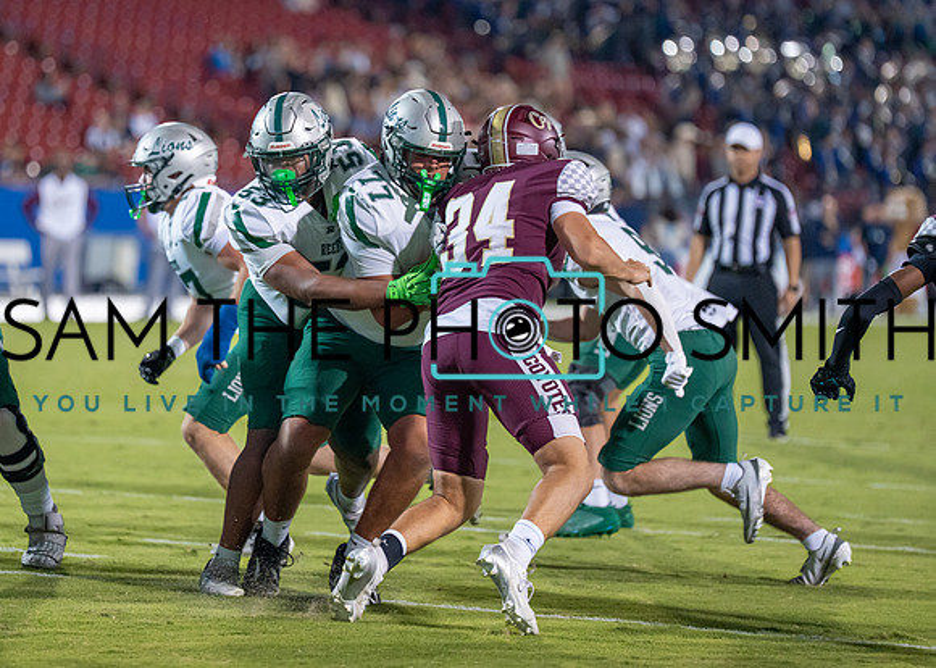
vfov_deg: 6.0
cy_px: 264
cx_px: 366
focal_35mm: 241
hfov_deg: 8.4
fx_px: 6406
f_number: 2.8
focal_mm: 175
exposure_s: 1/1250
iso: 2000
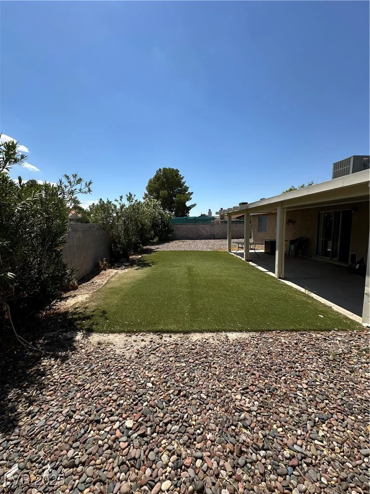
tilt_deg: -5.6
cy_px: 247
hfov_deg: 85.7
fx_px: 200
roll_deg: +0.5
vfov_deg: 102.1
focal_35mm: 14
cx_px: 185
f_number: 2.2
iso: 50
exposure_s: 1/2353
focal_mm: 2.22
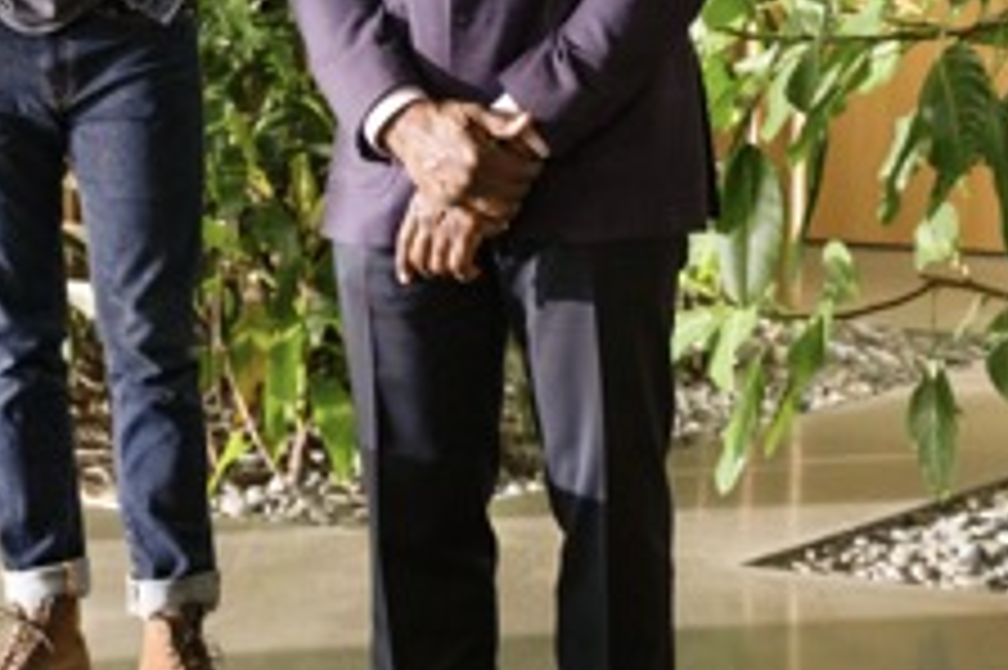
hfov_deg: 16.1
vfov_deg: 10.6
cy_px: -61
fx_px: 3553
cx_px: 531
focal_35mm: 127
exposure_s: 1/200
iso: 2500
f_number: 5.6
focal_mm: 57
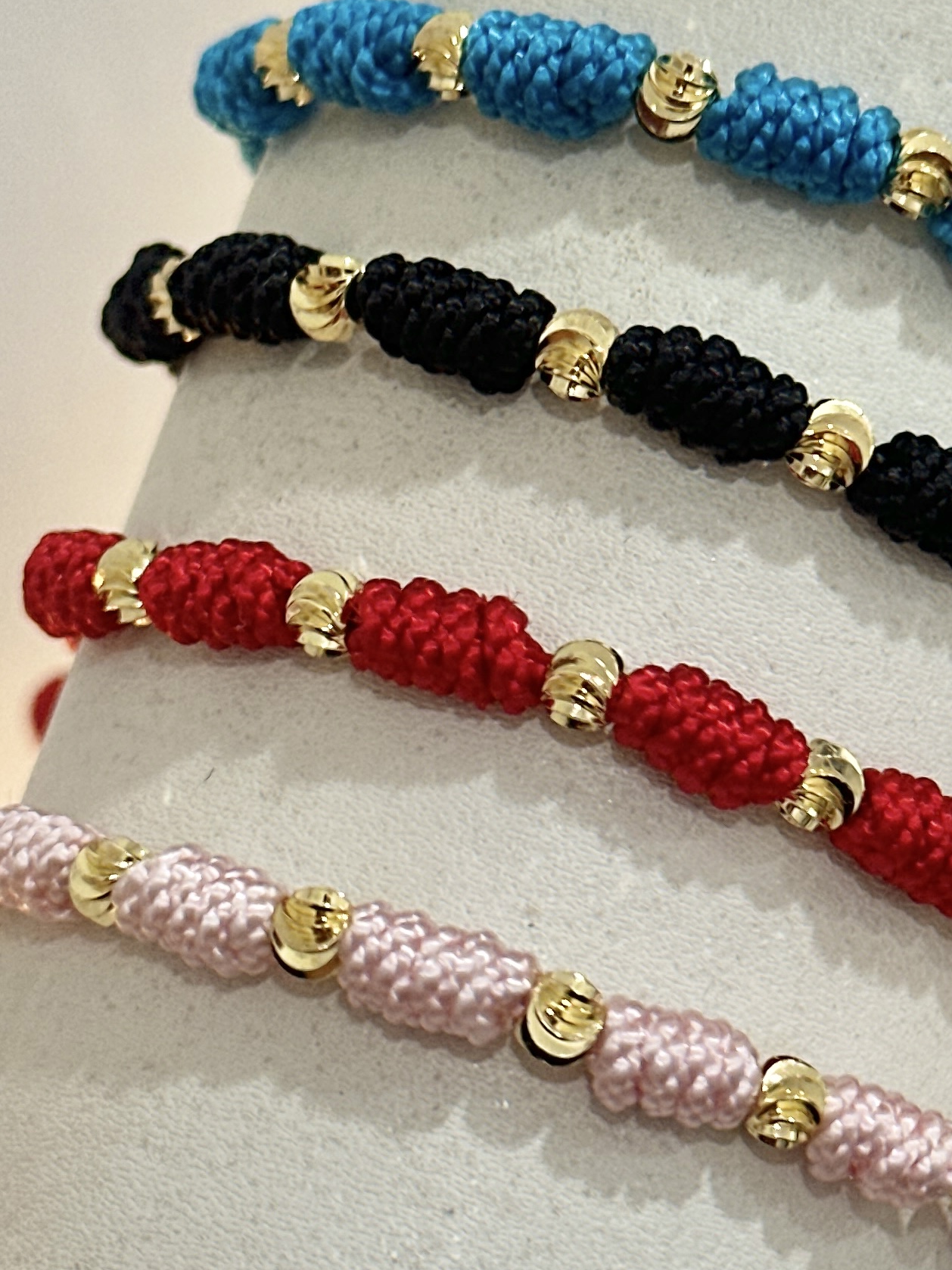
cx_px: 654
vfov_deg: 23.5
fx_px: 3044
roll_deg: +2.8
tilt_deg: -21.3
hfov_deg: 17.7
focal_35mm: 83
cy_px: 487
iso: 100
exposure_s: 1/60
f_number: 1.78
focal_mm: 6.86
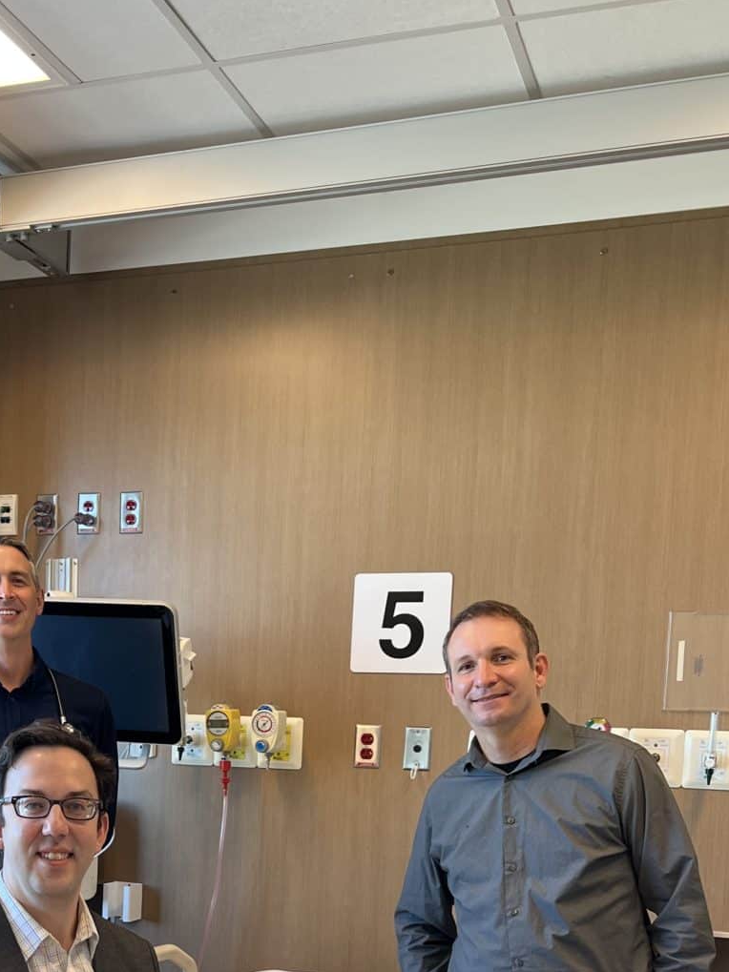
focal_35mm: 49
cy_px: 821
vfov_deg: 37.1
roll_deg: -1.7
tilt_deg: -3.6
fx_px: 1376
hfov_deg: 29.2
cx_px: 180
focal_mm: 5.7
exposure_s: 1/120
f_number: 1.5
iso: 100
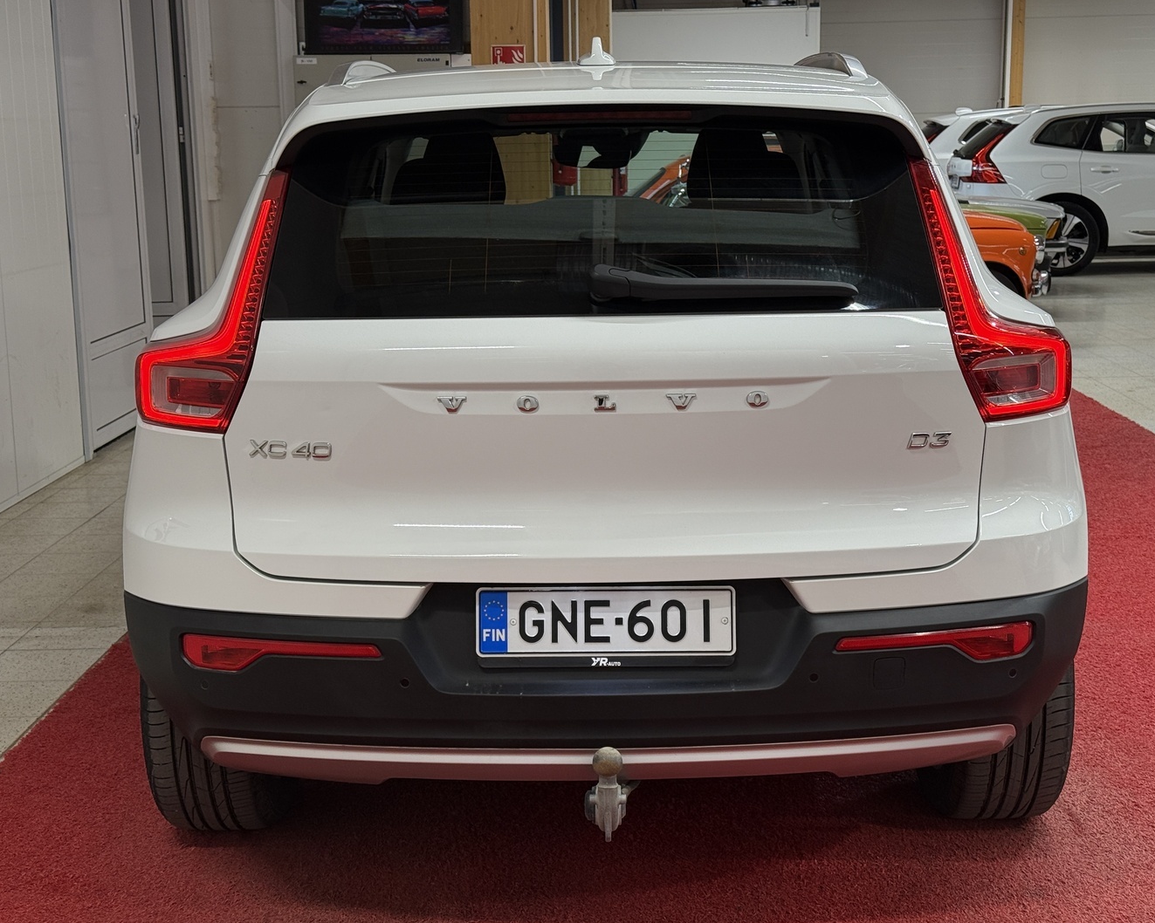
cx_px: 608
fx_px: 1743
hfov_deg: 36.7
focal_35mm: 51
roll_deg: +0.6
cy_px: 456
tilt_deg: -10.3
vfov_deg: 29.7
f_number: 1.78
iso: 64
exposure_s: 1/121
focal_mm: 6.76
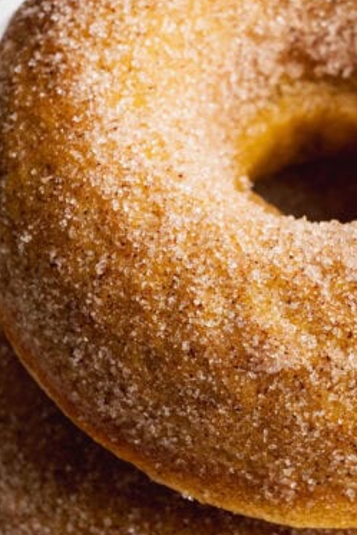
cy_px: 324
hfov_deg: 6.4
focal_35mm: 216
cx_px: 337
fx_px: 3210
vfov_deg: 9.5
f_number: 13
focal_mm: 70
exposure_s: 1/200
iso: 250
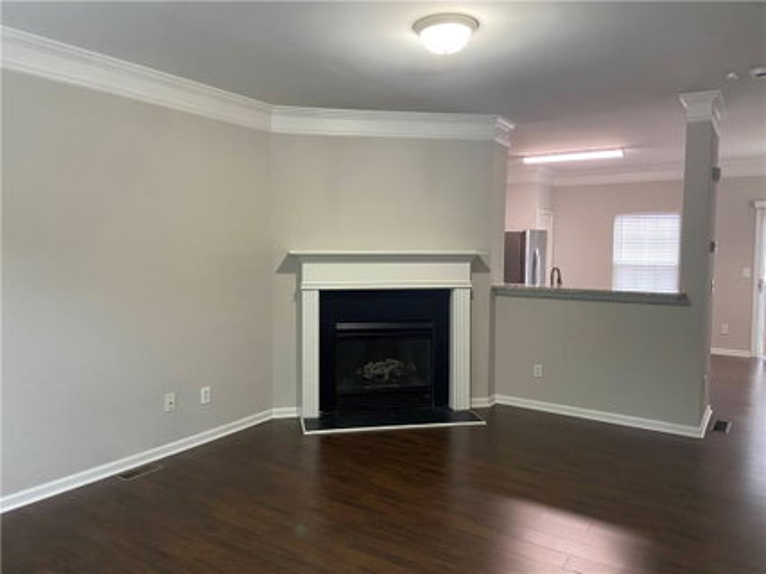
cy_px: 287
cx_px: 383
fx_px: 575
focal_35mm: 26
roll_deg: -0.3
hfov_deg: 67.3
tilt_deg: -2.6
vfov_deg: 53.0
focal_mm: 4.25
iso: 200
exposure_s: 1/60
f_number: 1.8
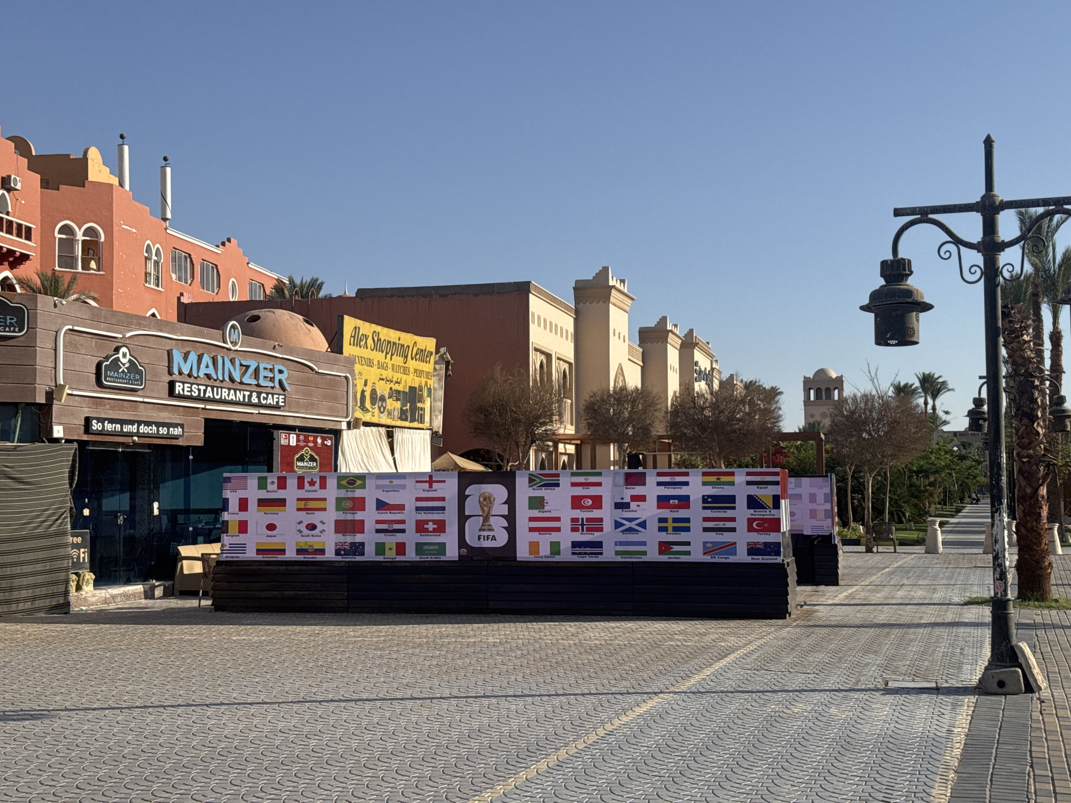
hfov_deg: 39.7
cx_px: 536
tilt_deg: +3.4
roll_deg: -0.1
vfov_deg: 30.3
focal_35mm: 48
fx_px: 1485
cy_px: 402
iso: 64
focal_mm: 6.76
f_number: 1.78
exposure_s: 1/5376
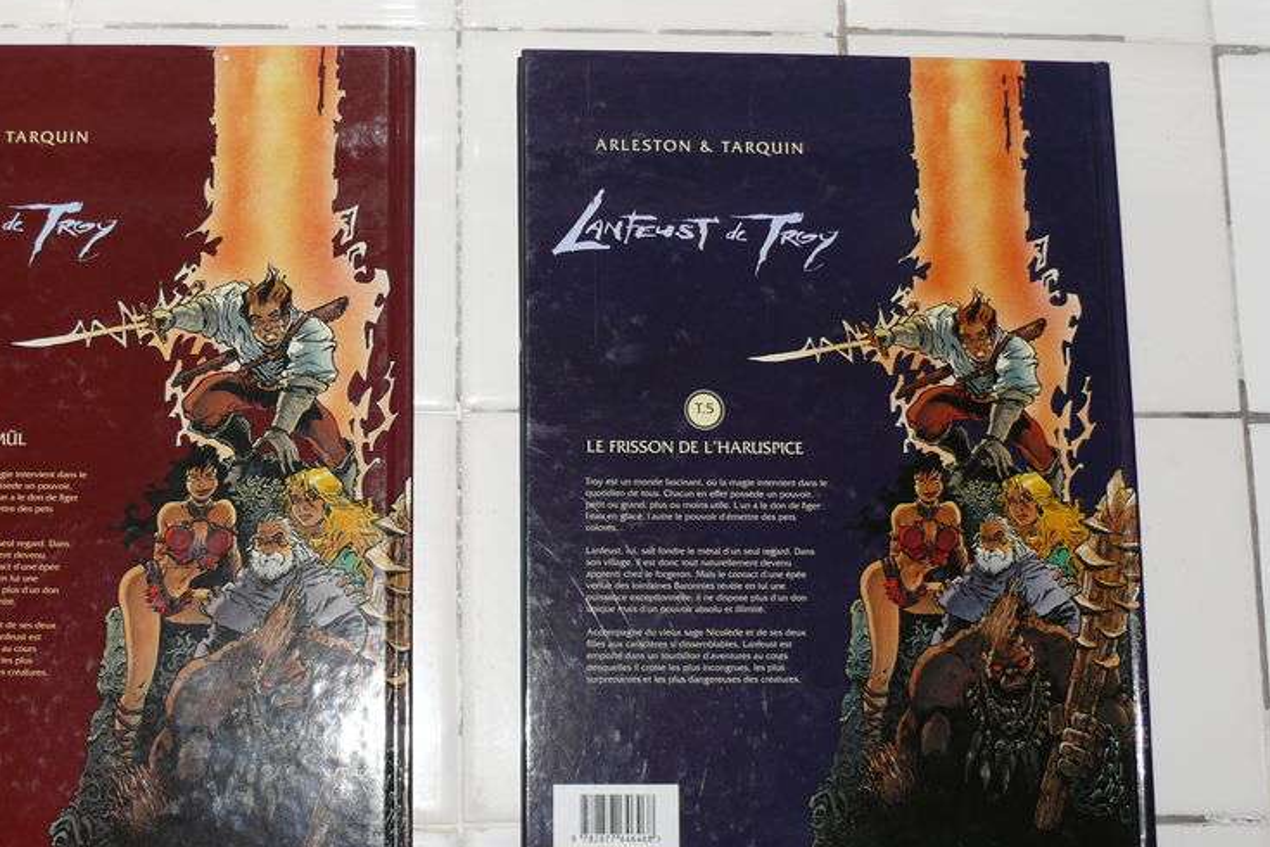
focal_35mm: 58
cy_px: 432
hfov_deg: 34.3
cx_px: 491
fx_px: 2046
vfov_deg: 23.4
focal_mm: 8.4
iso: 100
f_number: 2.8
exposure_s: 1/30
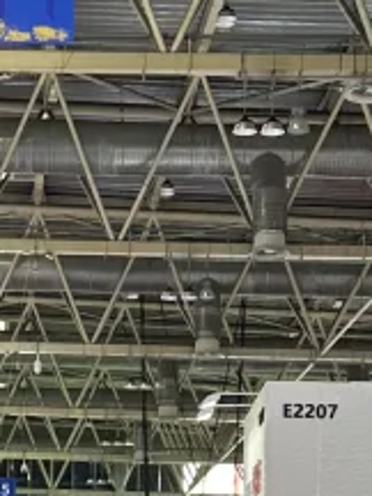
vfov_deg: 12.3
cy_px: 436
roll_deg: -2.5
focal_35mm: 160
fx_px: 2293
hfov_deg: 9.1
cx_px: -138
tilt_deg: +7.5
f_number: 1.78
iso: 80
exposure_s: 1/100
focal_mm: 6.86
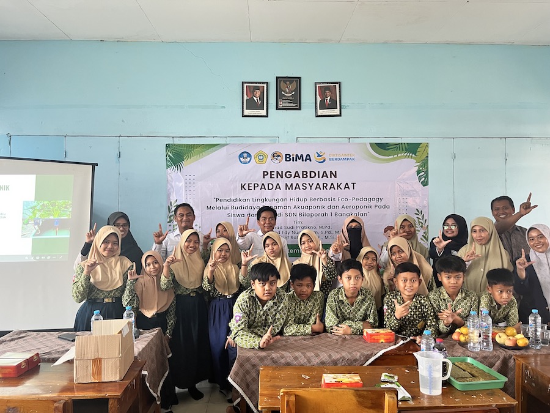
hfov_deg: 67.3
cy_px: 206
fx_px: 413
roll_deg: +0.2
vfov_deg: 53.1
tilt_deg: +0.7
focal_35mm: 26
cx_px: 275
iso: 125
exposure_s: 1/60
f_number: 1.6
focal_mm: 5.1
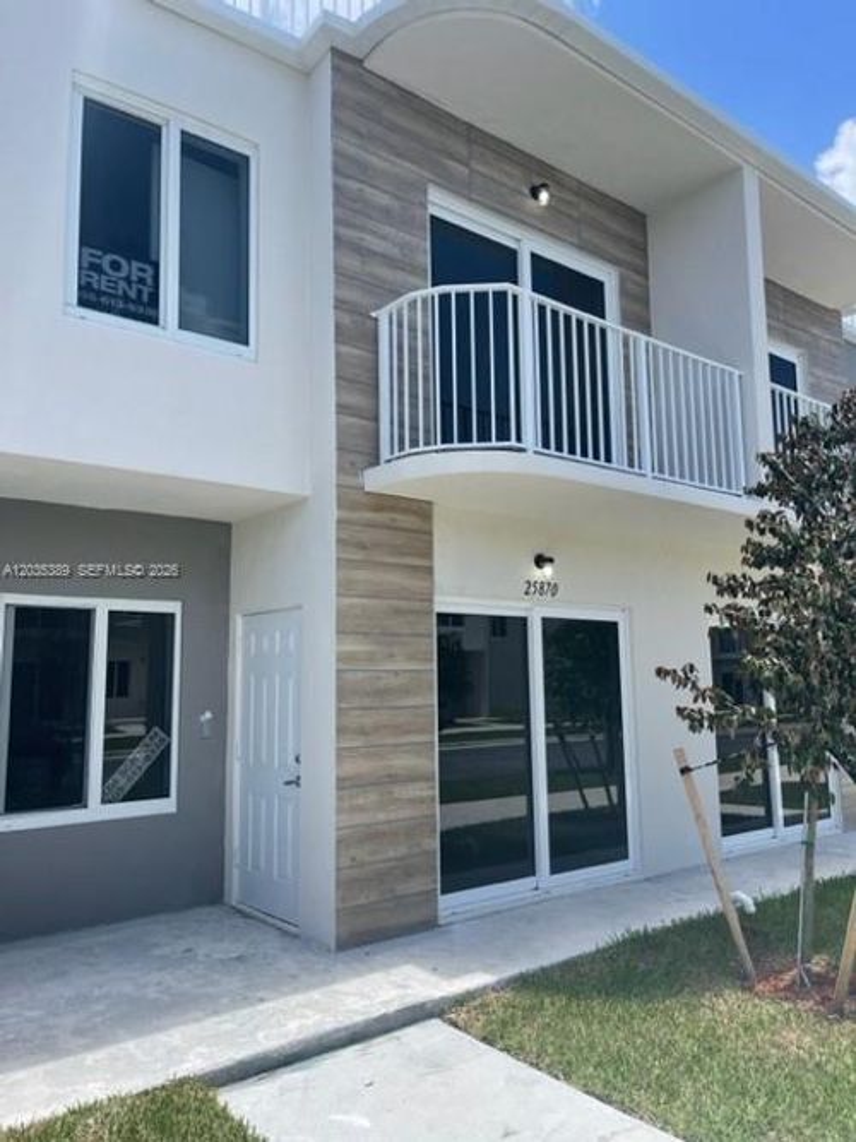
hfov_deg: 53.0
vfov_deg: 67.3
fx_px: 858
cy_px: 571
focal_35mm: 26
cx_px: 428
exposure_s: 1/2203
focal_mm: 5.1
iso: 32
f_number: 1.6
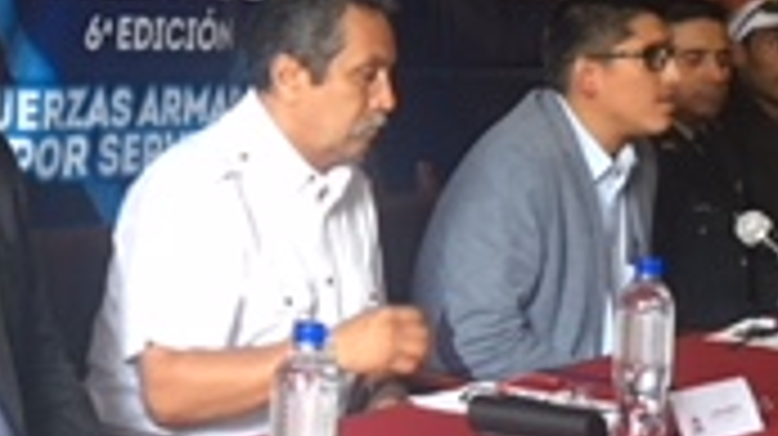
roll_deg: -4.8
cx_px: 171
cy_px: 166
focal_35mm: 117
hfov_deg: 18.2
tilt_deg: -5.5
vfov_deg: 10.3
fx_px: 2412
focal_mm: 4.15
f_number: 2.2
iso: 125
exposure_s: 1/30
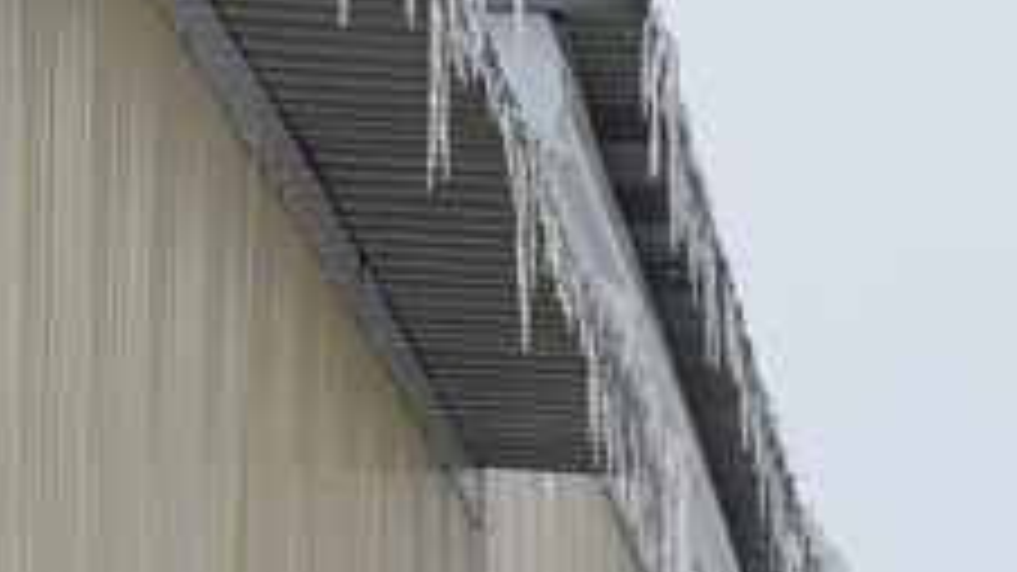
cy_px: 1004
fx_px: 11269
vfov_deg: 2.9
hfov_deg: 5.0
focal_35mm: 418
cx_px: 2228
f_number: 8
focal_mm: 50
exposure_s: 1/250
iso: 400
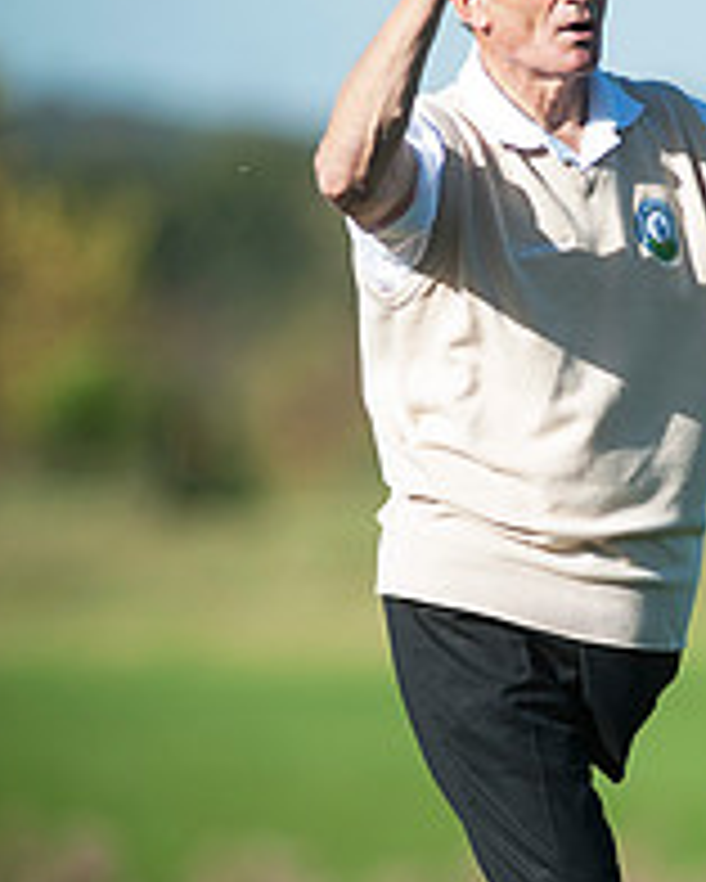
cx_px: 654
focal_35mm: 646
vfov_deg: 3.0
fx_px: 16860
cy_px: 472
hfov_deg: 2.4
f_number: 4
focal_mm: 300
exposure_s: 1/3200
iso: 400
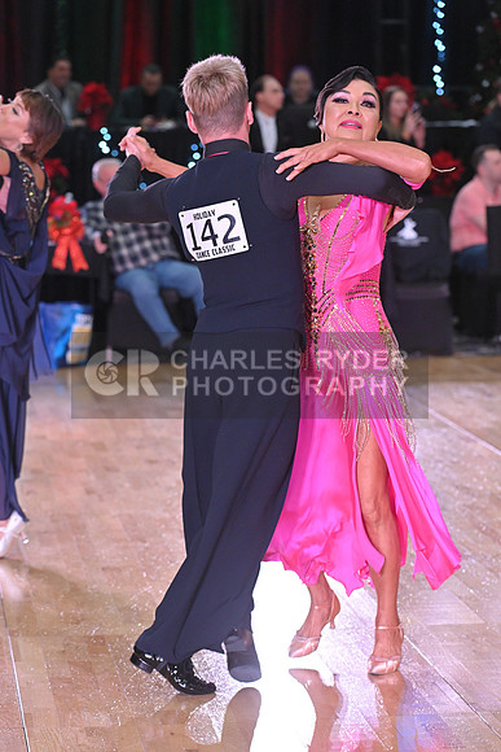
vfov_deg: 17.1
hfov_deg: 11.4
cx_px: 250
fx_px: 2503
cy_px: 376
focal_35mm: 120
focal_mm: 120
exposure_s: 1/320
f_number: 5
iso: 3200
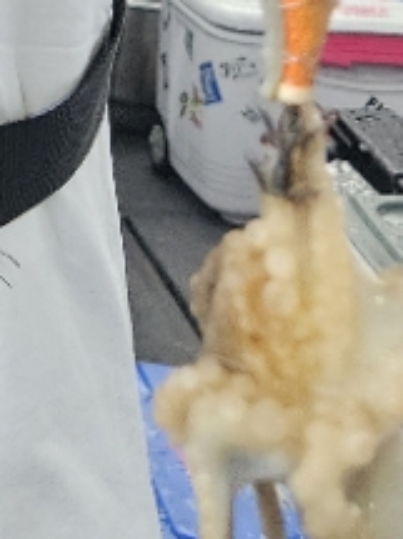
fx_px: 2129
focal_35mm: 137
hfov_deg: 10.4
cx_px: -238
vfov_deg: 13.1
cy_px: -404
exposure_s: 1/120
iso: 640
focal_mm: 5.4
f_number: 1.8
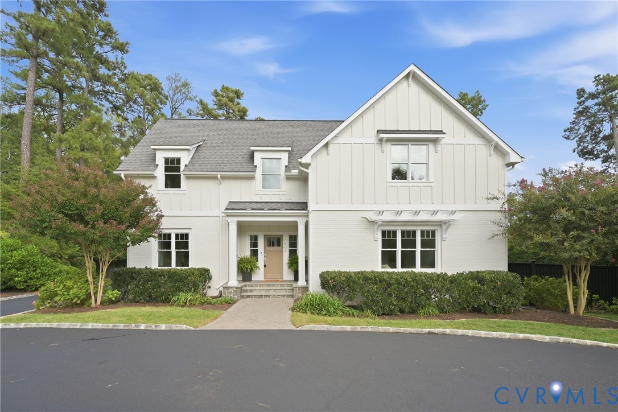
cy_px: 206
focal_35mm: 15
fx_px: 257
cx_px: 309
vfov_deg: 77.3
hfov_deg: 100.4
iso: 100
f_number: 8
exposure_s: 1/125
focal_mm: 15
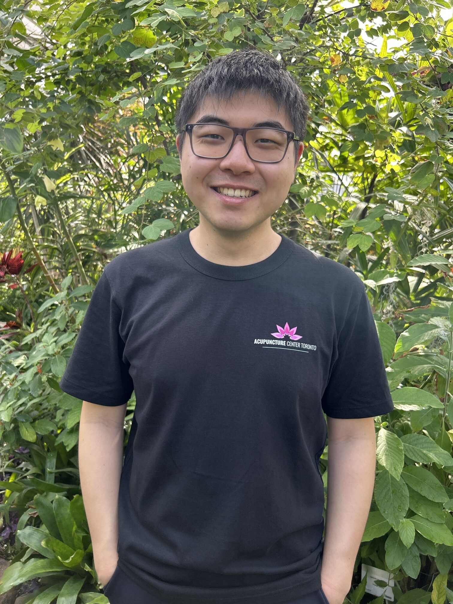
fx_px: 454
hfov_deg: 53.1
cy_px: 302
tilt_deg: -11.7
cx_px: 226
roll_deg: -3.9
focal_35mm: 26
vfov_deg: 67.3
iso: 40
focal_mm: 5.7
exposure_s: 1/280
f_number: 1.5
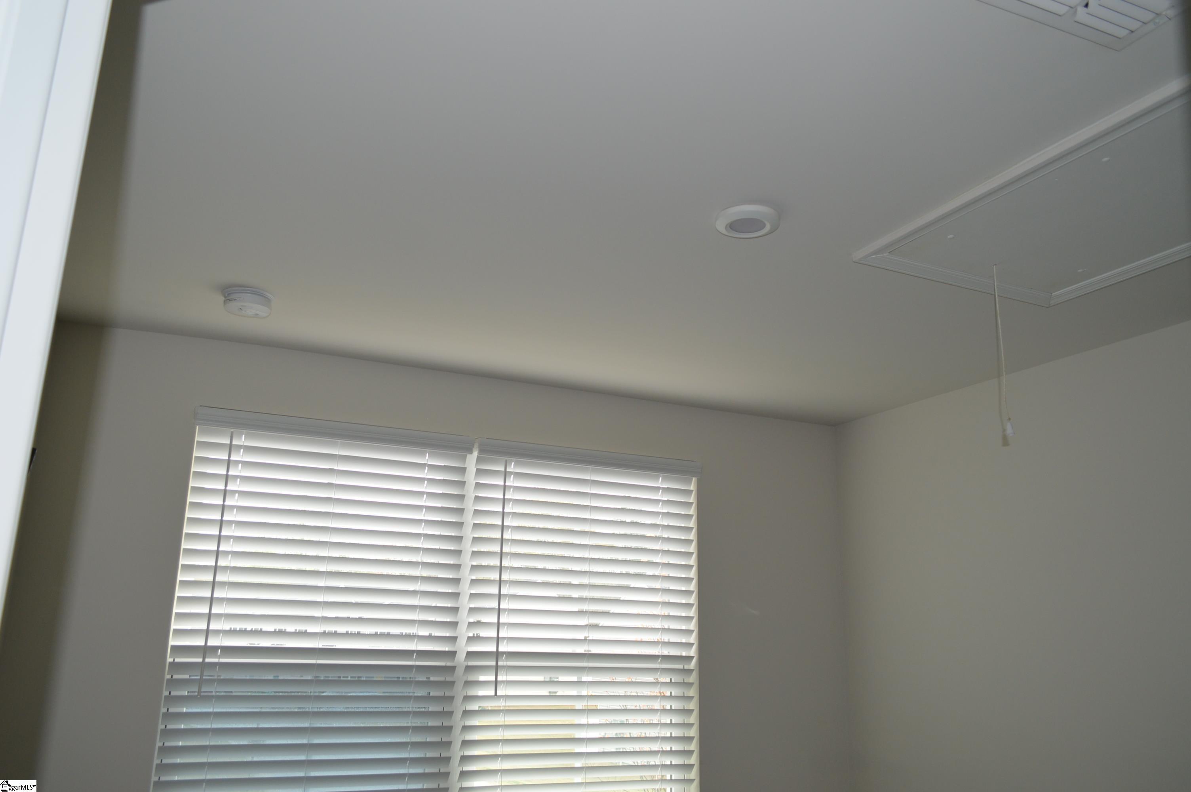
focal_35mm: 27
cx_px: 596
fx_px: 892
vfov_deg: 47.8
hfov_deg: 67.4
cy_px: 396
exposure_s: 1/125
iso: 320
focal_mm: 18
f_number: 4
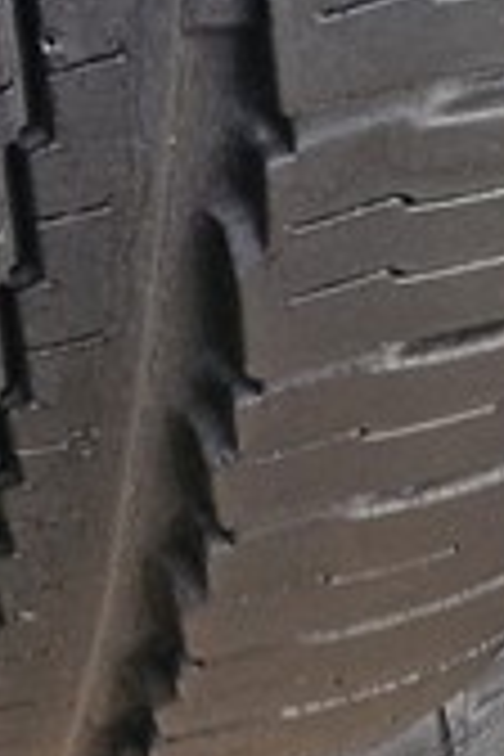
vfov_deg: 10.4
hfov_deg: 8.7
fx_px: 3234
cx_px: -198
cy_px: -1368
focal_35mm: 154
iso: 50
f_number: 1.8
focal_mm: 5.4
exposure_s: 1/404
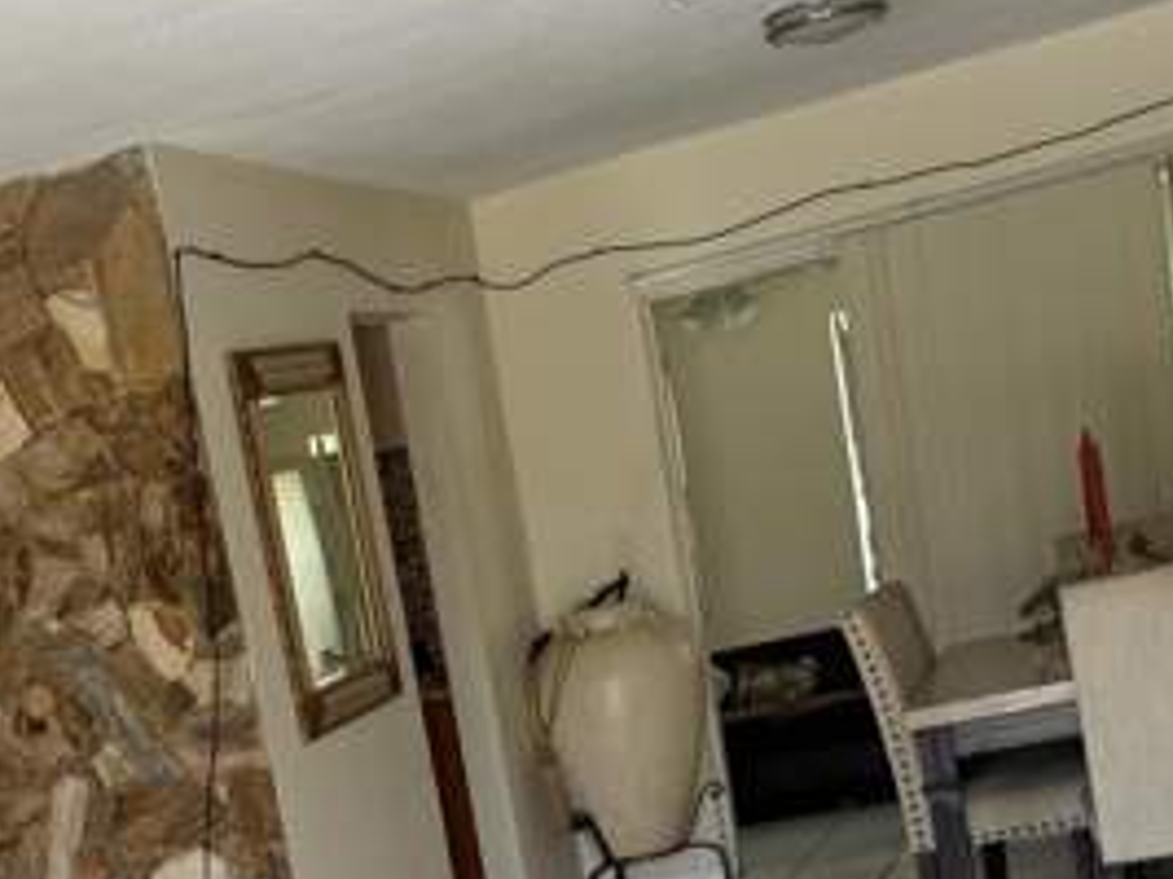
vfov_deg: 19.0
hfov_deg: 26.2
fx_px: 2439
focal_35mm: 72
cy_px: 1121
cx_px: 127
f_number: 1.78
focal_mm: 6.76
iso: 64
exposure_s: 1/121
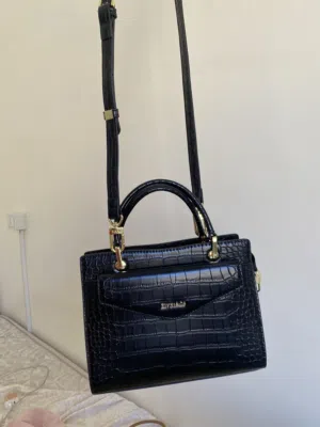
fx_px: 320
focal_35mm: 26
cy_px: 214
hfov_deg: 53.1
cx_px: 160
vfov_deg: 67.3
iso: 80
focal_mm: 4.25
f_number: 1.8
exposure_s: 1/122
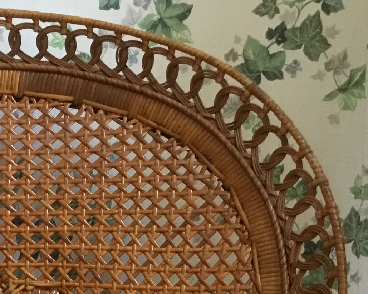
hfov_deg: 18.9
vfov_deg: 15.2
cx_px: -72
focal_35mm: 96
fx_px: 1045
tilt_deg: -6.4
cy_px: 398
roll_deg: +0.8
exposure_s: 1/33
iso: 160
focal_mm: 3.3
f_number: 2.4
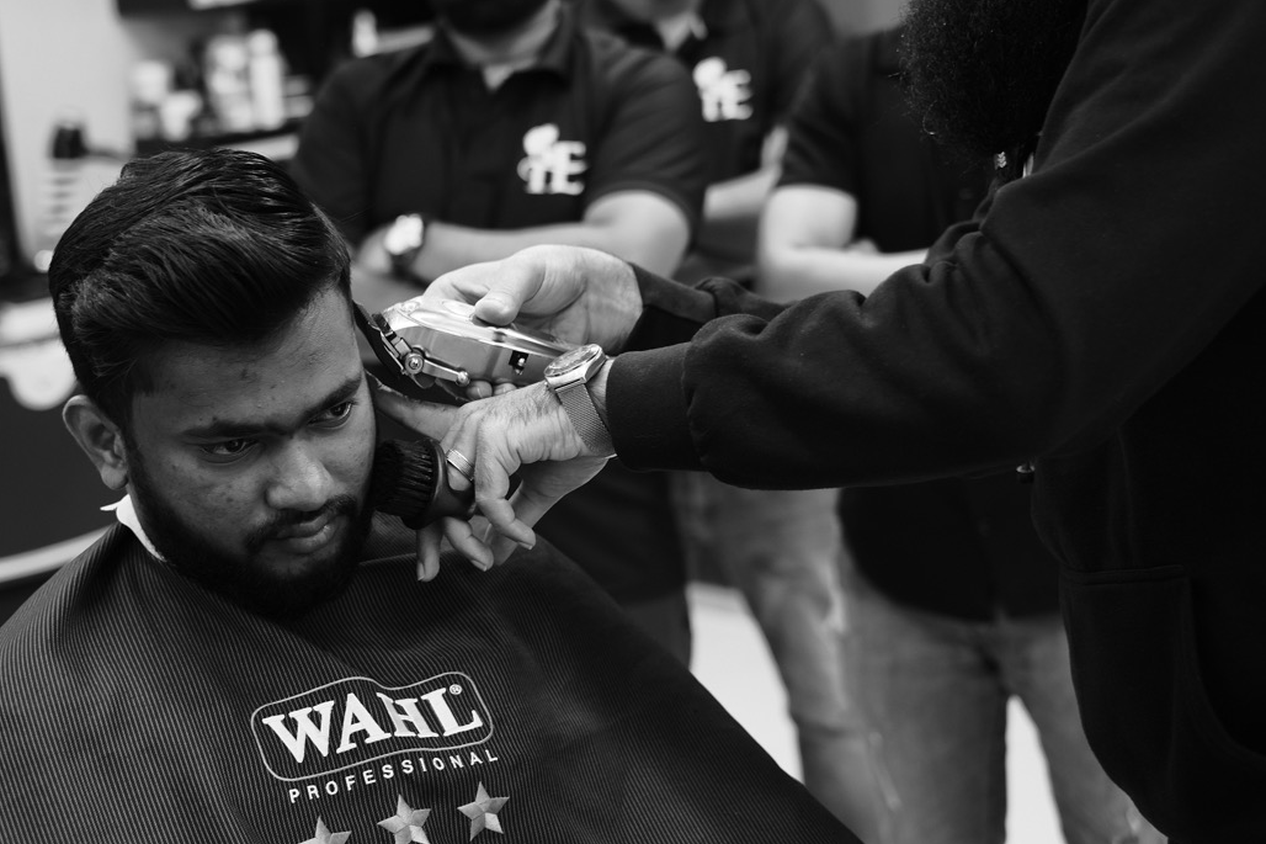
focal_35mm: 66
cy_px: 321
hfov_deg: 30.4
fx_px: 2320
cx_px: 484
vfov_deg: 20.6
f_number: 2.2
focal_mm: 35
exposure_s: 1/125
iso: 400
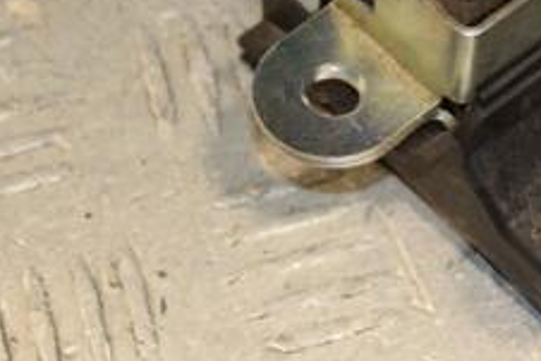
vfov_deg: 4.3
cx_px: 522
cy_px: -17
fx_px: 4782
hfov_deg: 6.5
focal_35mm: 318
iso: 800
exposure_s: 1/200
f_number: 5.6
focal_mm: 80
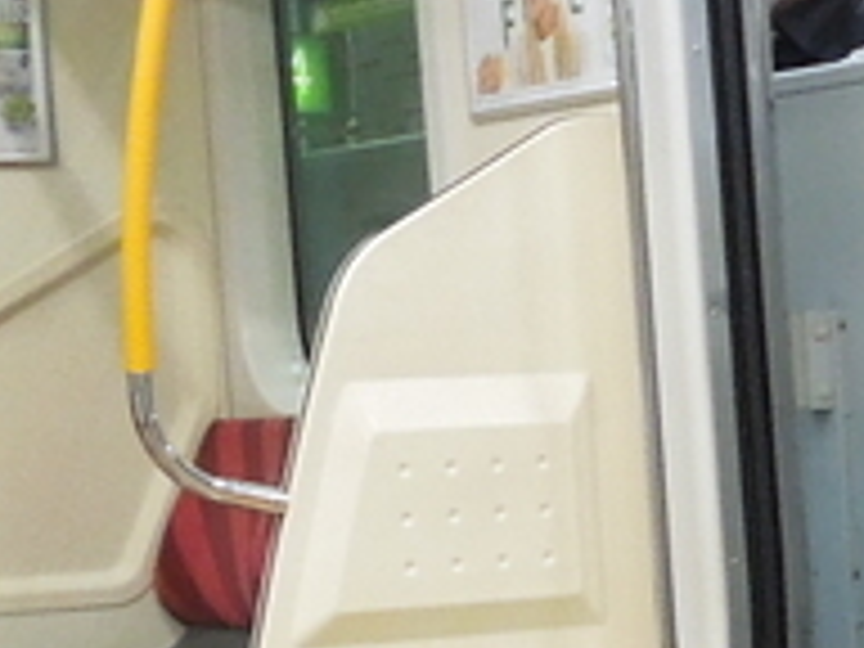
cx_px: 1634
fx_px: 3894
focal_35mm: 156
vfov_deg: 9.5
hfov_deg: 11.6
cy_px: 598
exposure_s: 1/25
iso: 400
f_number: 3.3
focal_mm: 4.5
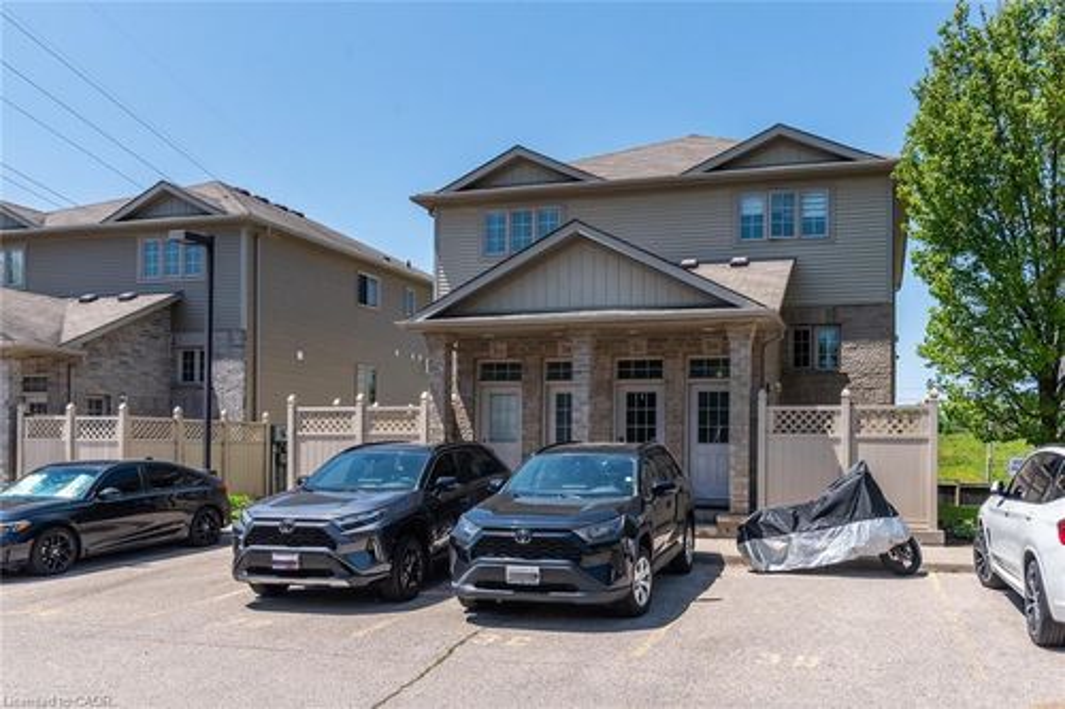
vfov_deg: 43.6
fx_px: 887
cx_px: 532
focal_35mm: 30
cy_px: 354
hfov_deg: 61.9
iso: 320
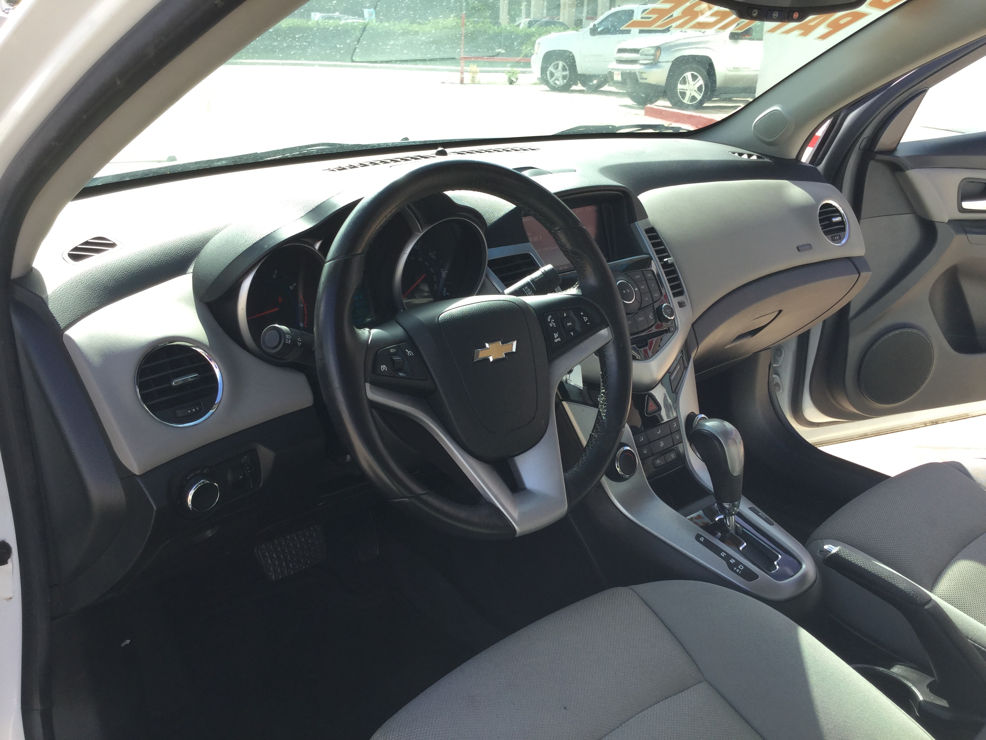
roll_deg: -4.6
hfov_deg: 58.4
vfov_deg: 45.4
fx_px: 883
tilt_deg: -21.9
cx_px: 493
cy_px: 370
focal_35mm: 31
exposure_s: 1/259
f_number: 2.4
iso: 25
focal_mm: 3.3
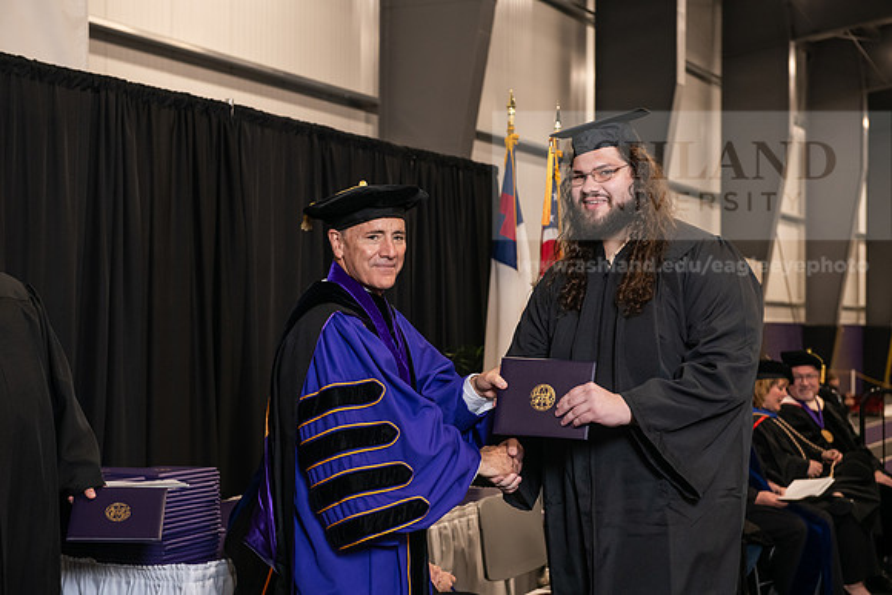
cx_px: 446
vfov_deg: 20.6
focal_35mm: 66
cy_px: 298
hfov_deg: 30.5
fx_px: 1636
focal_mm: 66
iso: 1600
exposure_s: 1/125
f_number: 5
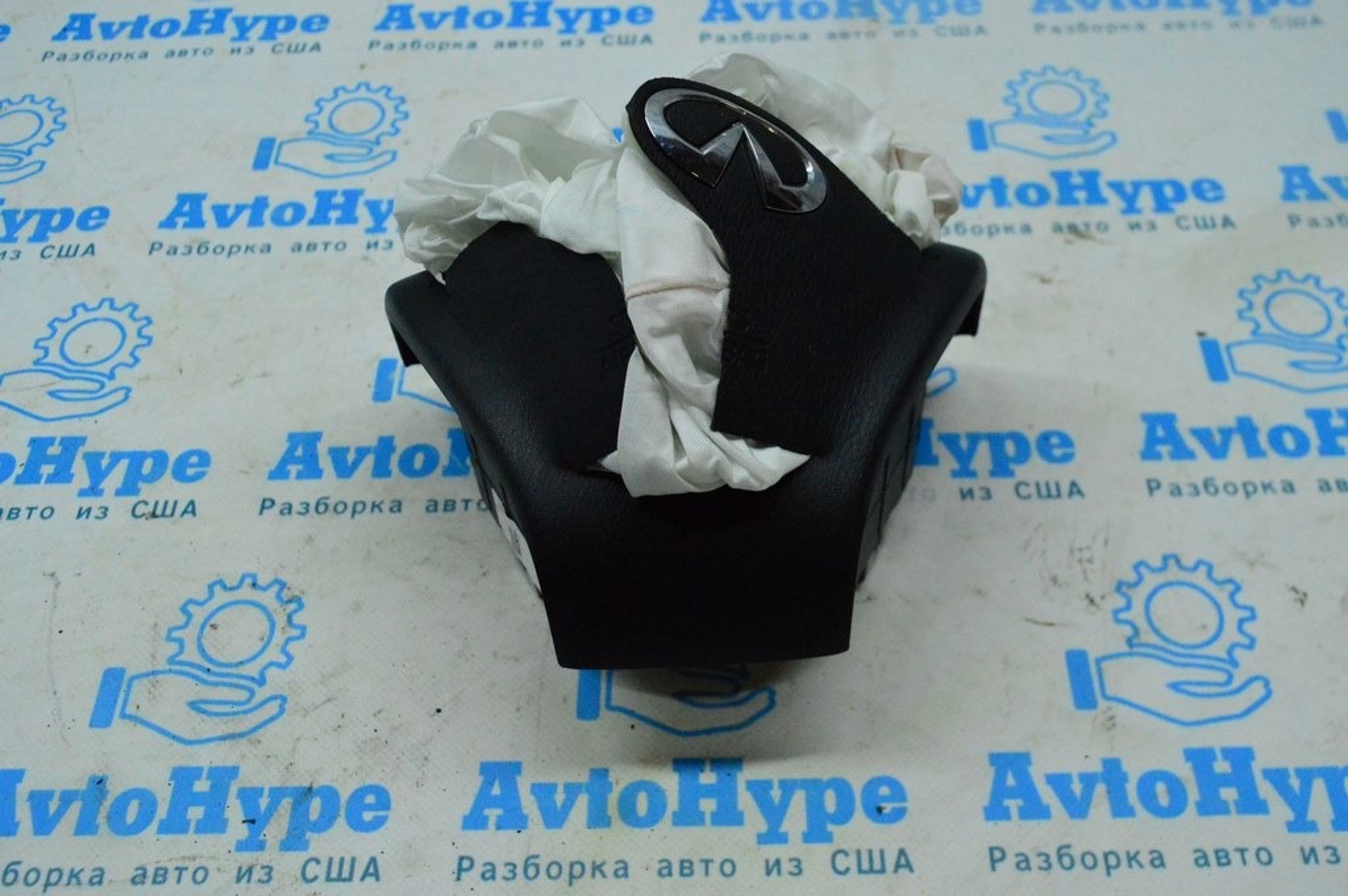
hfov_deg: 53.2
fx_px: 1347
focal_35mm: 36
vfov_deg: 36.8
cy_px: 448
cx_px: 674
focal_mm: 24
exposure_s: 1/800
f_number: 6.3
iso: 6400
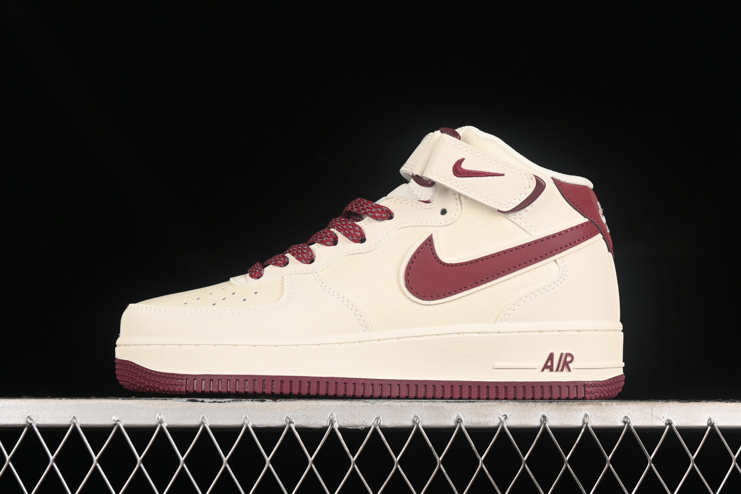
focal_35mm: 75
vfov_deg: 18.2
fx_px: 1544
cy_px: 247
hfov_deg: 27.0
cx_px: 370
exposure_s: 1/80
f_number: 8
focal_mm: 50
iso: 160
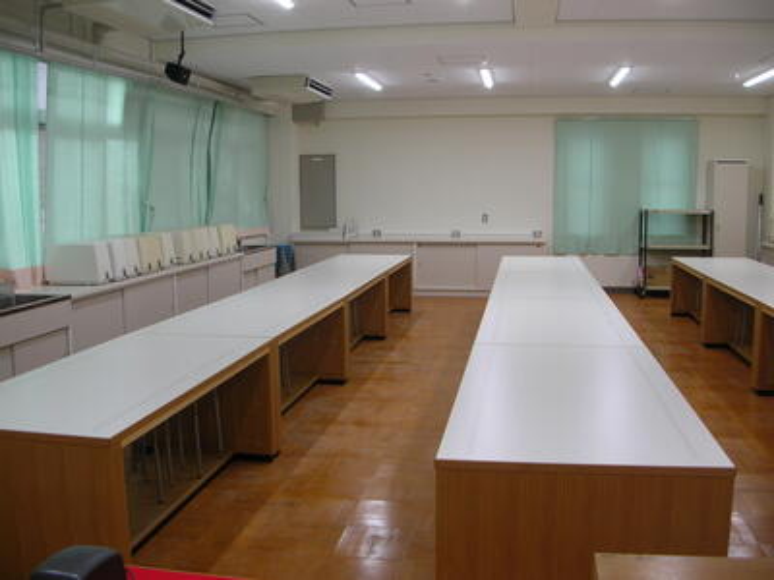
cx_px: 387
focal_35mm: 35
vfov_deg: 40.7
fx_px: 783
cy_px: 290
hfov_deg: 52.6
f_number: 2.8
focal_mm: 5.8
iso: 50
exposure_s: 1/34.8
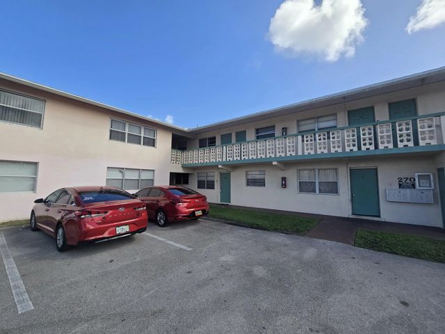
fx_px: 167
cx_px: 222
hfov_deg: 106.2
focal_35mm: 13
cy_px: 167
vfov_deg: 89.9
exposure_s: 1/1864
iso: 50
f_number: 2.2
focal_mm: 2.2
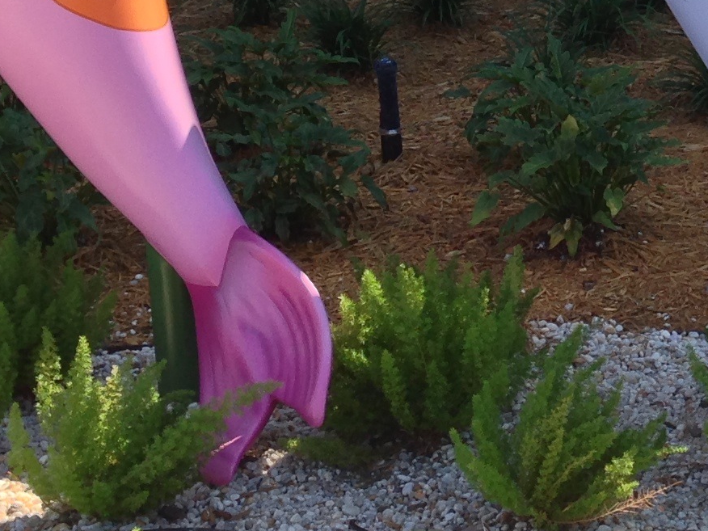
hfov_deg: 15.5
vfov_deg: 11.8
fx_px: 2516
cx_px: 803
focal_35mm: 123
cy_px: -108
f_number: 2.4
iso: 50
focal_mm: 4.13
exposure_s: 1/547
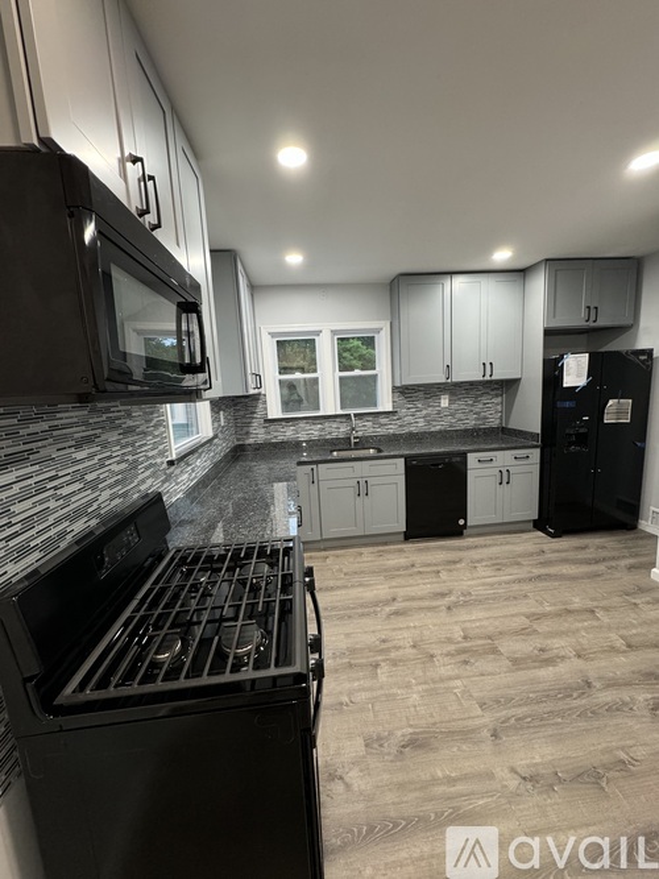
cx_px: 330
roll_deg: +3.1
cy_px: 440
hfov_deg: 85.7
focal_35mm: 14
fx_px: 355
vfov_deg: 102.1
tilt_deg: -9.5
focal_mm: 2.22
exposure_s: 1/60
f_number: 2.2
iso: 250
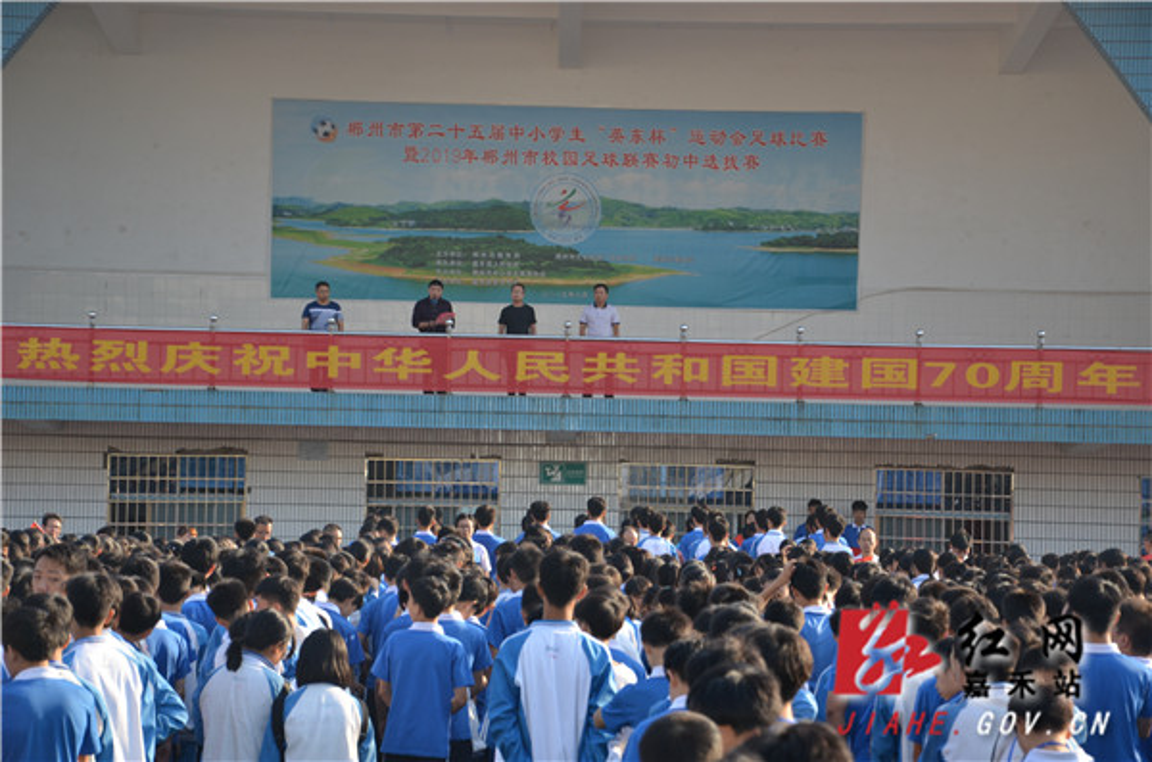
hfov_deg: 19.5
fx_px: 3352
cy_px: 381
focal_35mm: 105
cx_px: 576
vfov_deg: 13.0
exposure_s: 1/250
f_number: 5.3
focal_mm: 70
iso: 180
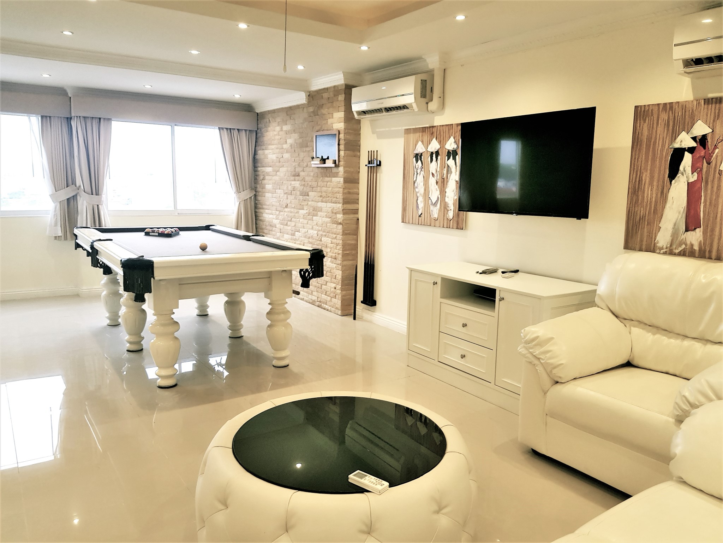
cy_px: 272
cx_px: 362
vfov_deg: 53.1
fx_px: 543
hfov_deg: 67.3
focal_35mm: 26
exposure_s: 1/50
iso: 64
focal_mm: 4.2
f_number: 1.7
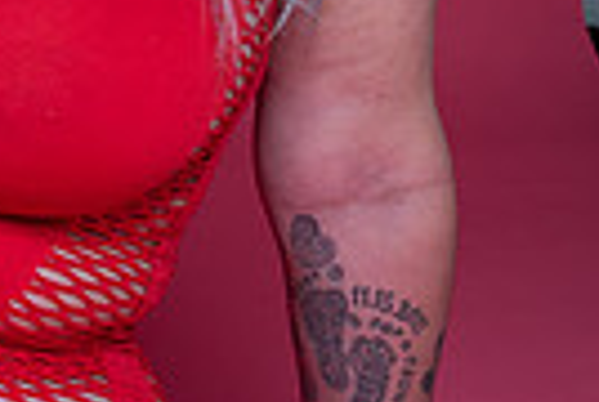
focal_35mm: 151
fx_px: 2518
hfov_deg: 12.2
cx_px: -563
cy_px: -208
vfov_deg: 8.9
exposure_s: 1/160
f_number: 8
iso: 100
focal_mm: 35
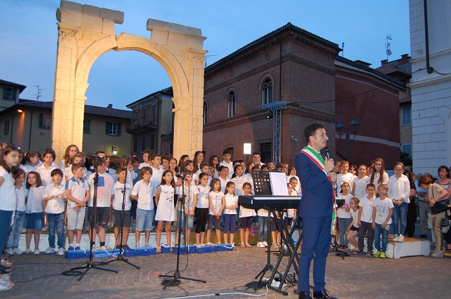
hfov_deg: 57.3
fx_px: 413
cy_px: 150
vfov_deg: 39.9
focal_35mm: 33
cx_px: 226
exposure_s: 1/60
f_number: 3.8
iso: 400
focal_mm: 22
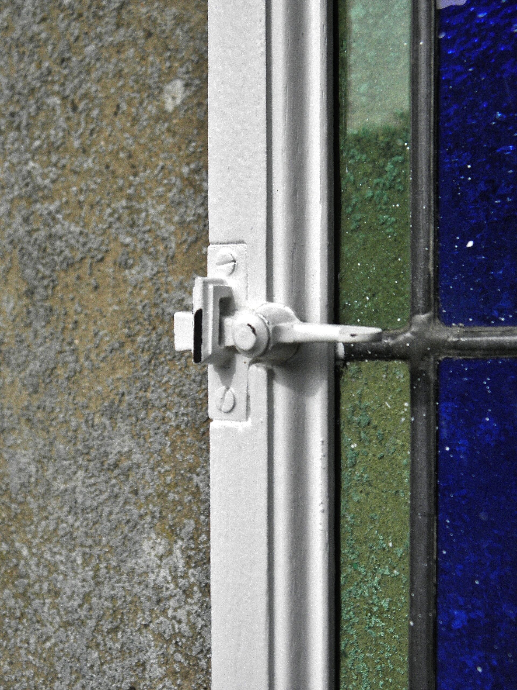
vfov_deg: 40.4
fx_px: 936
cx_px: 258
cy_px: 345
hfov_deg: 30.9
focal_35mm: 47
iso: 100
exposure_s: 1/320
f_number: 7.8
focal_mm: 8.6
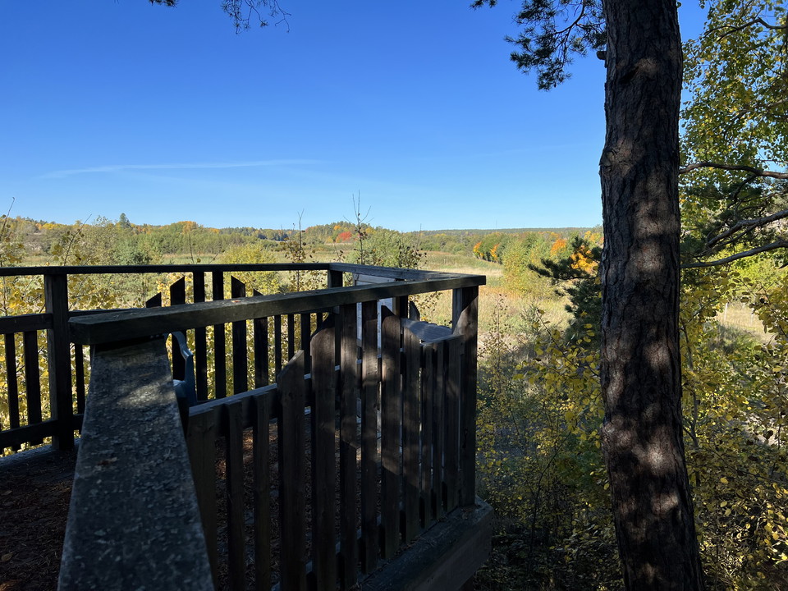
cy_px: 296
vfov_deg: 53.1
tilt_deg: -6.1
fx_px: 592
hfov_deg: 67.3
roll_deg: -0.1
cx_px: 394
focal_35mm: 26
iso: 50
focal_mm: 5.7
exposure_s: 1/3257
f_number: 1.5
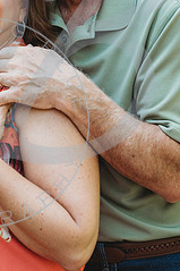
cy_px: 36
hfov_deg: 10.3
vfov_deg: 15.4
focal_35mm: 132
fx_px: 991
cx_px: 35
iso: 200
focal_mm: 70
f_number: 5
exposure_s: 1/100
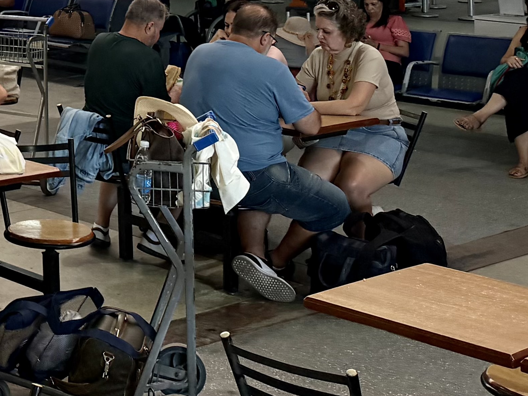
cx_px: -187
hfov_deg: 20.5
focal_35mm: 86
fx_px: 1312
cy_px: -175
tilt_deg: +2.5
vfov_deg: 15.9
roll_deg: -0.5
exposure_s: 1/215
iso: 200
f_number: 1.78
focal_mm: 6.76
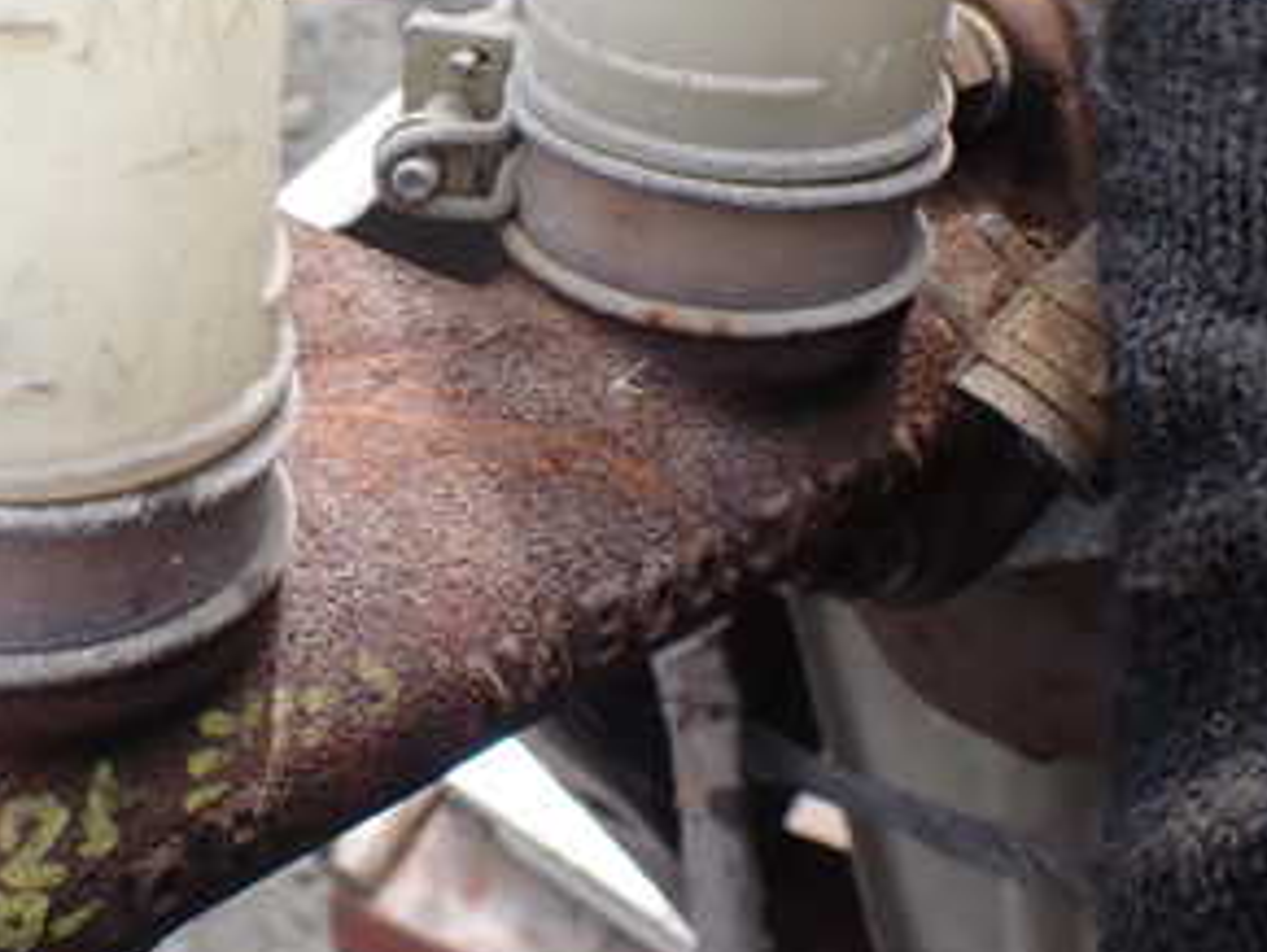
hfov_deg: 30.4
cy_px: 288
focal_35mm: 62
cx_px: 240
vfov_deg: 23.5
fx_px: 2271
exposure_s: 1/400
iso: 100
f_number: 3.2
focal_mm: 5.4
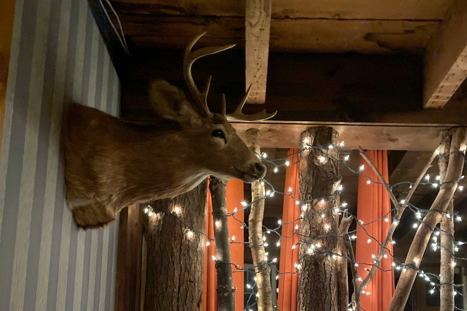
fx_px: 480
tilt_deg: +9.5
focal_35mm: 37
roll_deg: -0.9
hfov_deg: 51.9
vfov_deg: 32.7
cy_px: 318
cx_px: 239
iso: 1000
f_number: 1.8
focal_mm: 4.25
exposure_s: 1/30
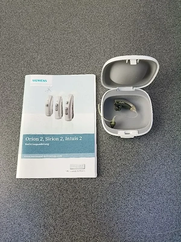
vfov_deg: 67.3
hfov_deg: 53.1
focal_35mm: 26
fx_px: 181
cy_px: 121
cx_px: 90
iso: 142
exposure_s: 1/200
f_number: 1.8
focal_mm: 4.81
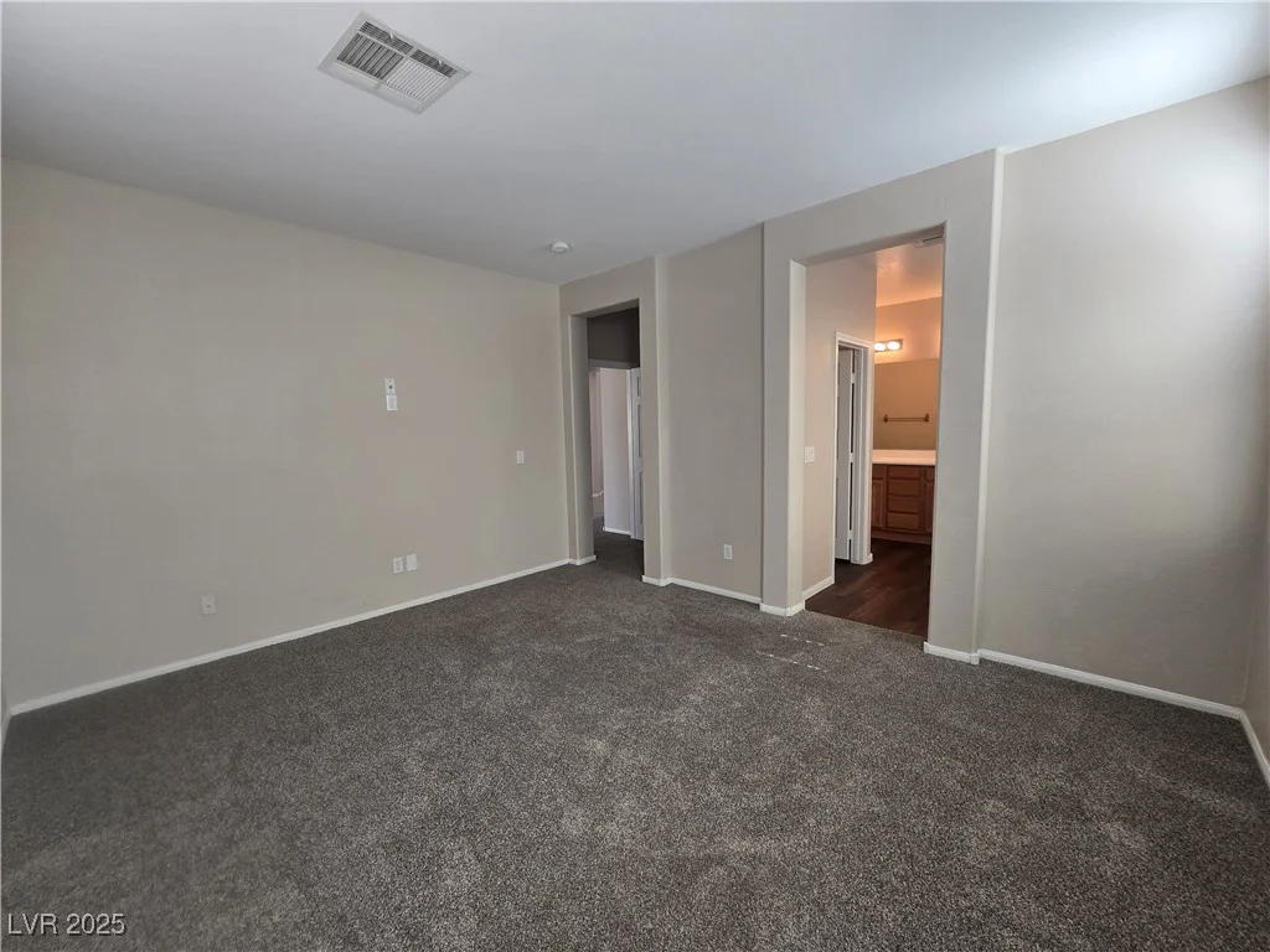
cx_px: 635
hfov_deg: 106.2
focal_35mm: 13
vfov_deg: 89.9
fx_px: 477
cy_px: 476
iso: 64
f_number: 2.2
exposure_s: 1/60
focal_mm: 2.2
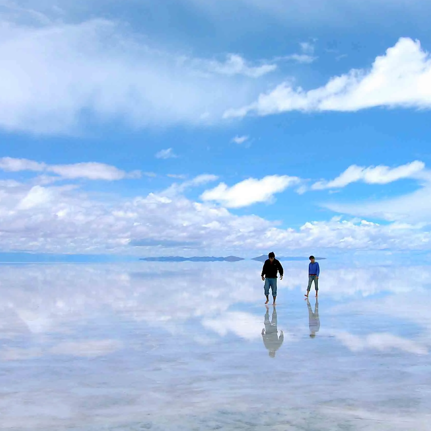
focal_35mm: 41
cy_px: 217
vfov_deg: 40.9
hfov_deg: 40.9
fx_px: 578
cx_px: 238
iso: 50
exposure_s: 1/1016
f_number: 4.9
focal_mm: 5.7
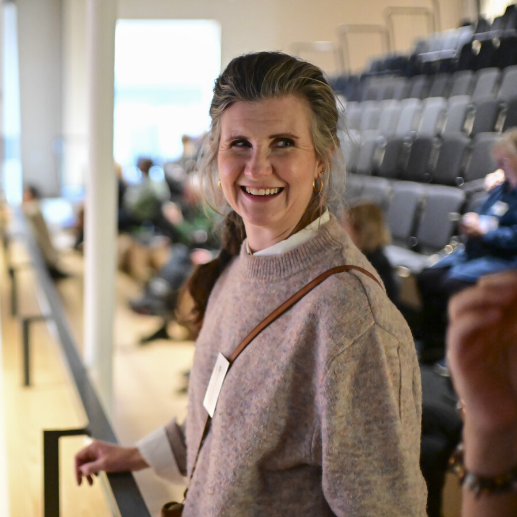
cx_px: 92
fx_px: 896
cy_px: 302
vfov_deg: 32.1
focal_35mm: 53
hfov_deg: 31.3
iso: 7200
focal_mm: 35
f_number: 1.4
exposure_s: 1/250
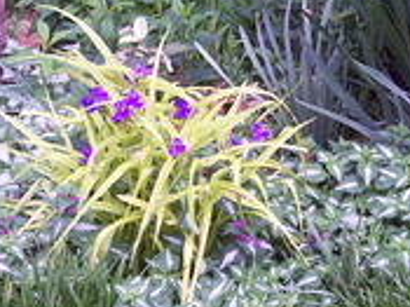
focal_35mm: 98
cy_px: 59
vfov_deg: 15.0
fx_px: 1160
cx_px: 136
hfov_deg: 20.0
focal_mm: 8
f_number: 3.4
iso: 140
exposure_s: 1/30
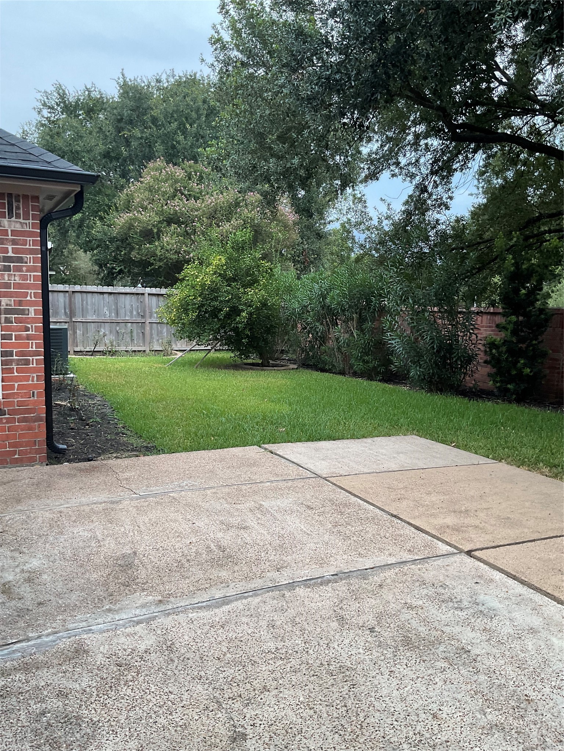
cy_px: 376
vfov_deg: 61.7
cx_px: 282
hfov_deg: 48.2
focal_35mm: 29
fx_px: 630
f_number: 1.8
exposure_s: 1/60
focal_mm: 3
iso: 40
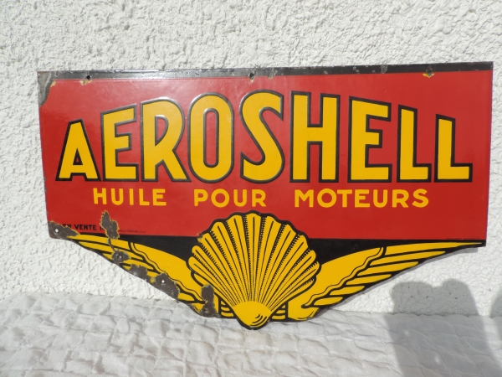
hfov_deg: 71.6
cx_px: 251
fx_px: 348
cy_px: 188
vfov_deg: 56.8
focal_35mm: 24
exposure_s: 1/1600
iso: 80
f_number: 3.3
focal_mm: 4.3
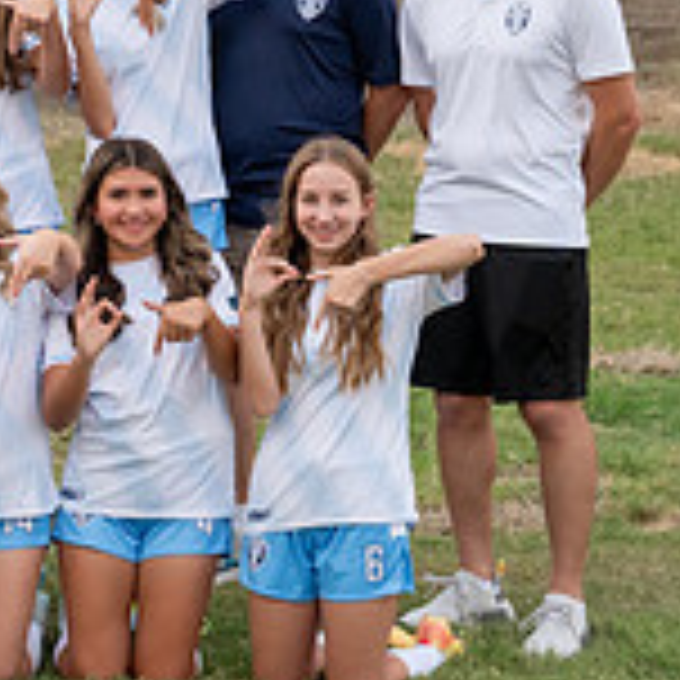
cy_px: 230
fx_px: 4712
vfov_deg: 8.3
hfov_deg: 8.1
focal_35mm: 212
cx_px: -372
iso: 800
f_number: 2.5
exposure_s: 1/1250
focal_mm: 50
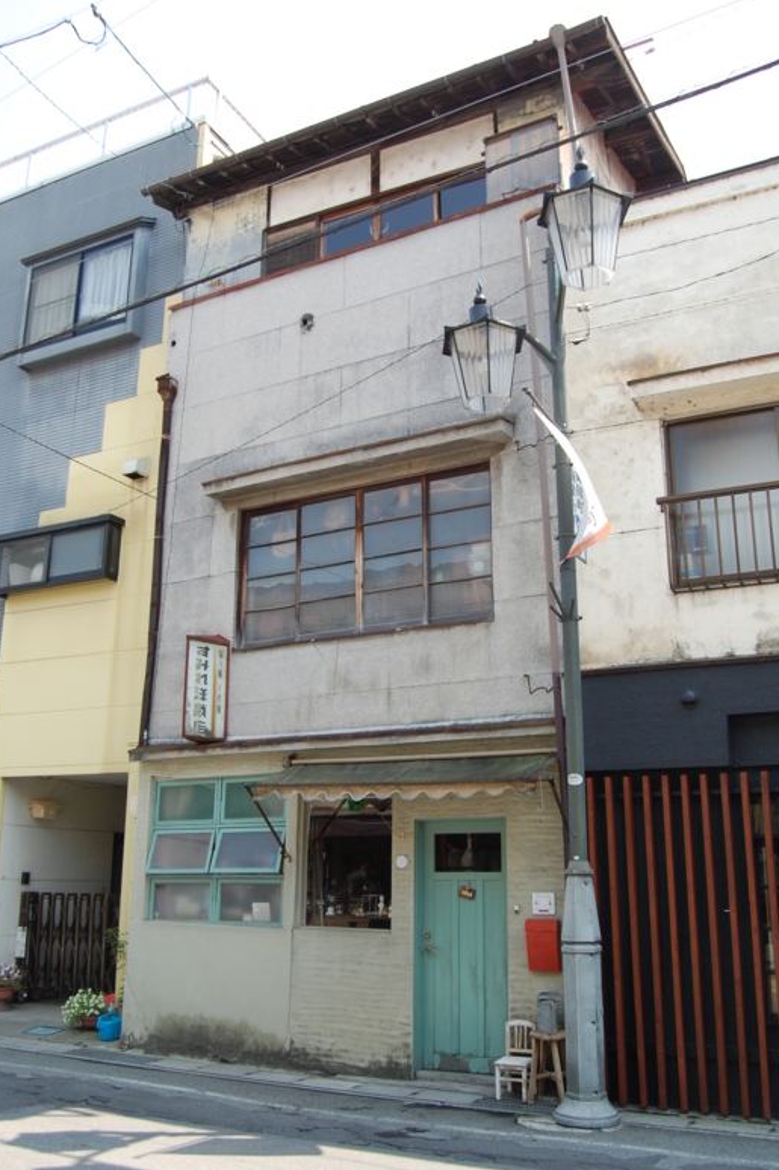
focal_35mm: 31
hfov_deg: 42.3
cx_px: 395
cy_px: 588
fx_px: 1007
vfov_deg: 60.3
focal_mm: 20
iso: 200
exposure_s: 1/200
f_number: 7.1
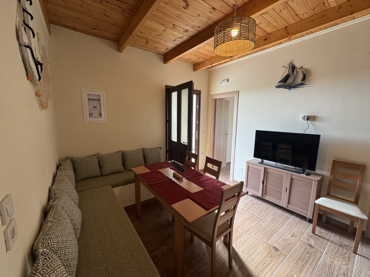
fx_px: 150
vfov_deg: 85.7
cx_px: 185
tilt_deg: -7.4
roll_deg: -1.2
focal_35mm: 14
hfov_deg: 102.1
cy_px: 138
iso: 125
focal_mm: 2.22
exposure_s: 1/99
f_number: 2.2
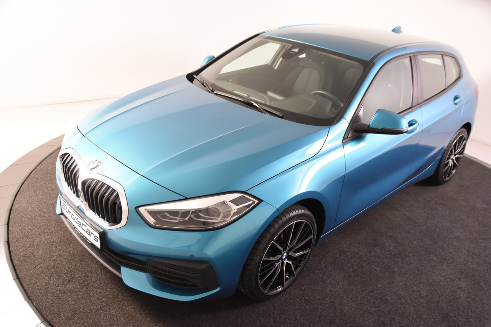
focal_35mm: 33
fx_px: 450
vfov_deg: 40.0
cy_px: 164
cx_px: 246
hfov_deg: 57.2
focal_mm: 22
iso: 1600
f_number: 3.5
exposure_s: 1/50
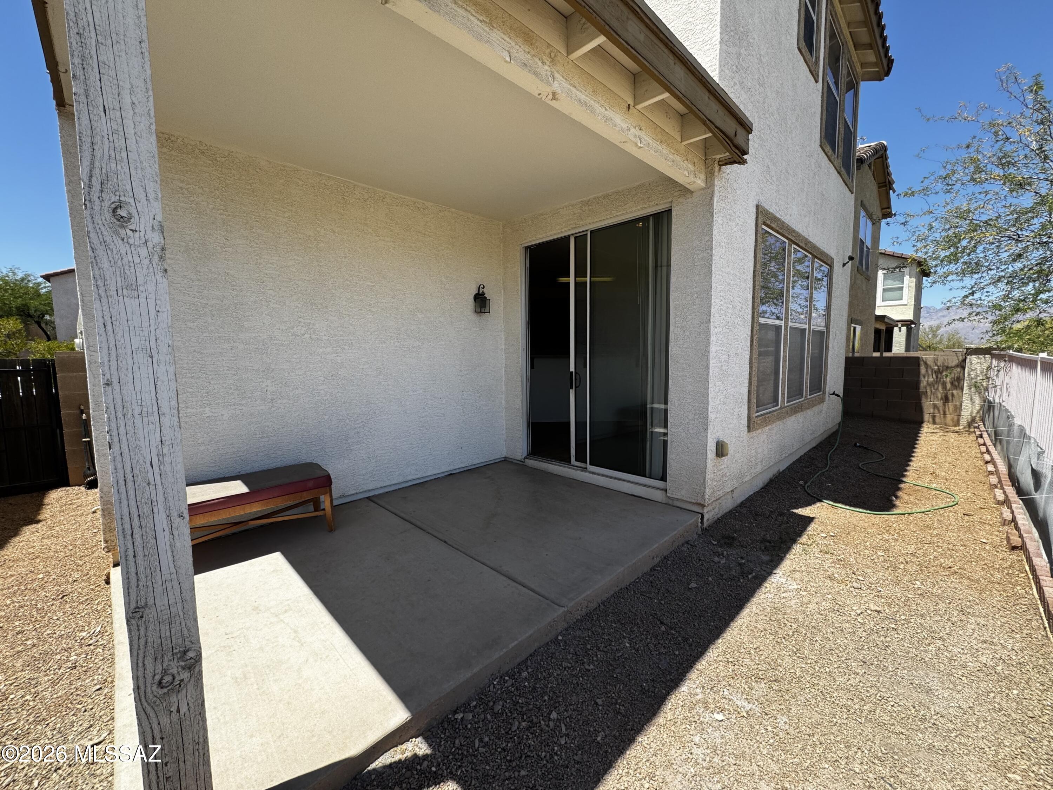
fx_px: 426
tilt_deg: -5.4
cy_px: 395
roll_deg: +1.2
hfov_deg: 102.1
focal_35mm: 14
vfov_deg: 85.7
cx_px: 526
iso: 40
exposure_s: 1/625
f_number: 2.2
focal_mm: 2.22
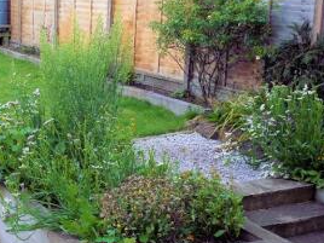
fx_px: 571
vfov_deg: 24.0
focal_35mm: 61
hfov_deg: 30.1
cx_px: 25
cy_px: 114
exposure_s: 1/160
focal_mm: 14
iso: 160
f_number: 4
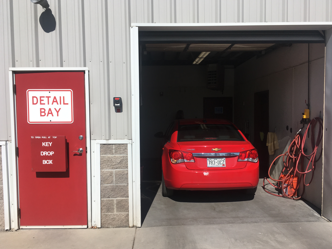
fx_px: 297
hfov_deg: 58.3
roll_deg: +0.7
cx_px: 172
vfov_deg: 45.4
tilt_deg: -3.8
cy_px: 128
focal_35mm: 31
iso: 25
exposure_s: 1/2564
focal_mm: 4.15
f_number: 2.2
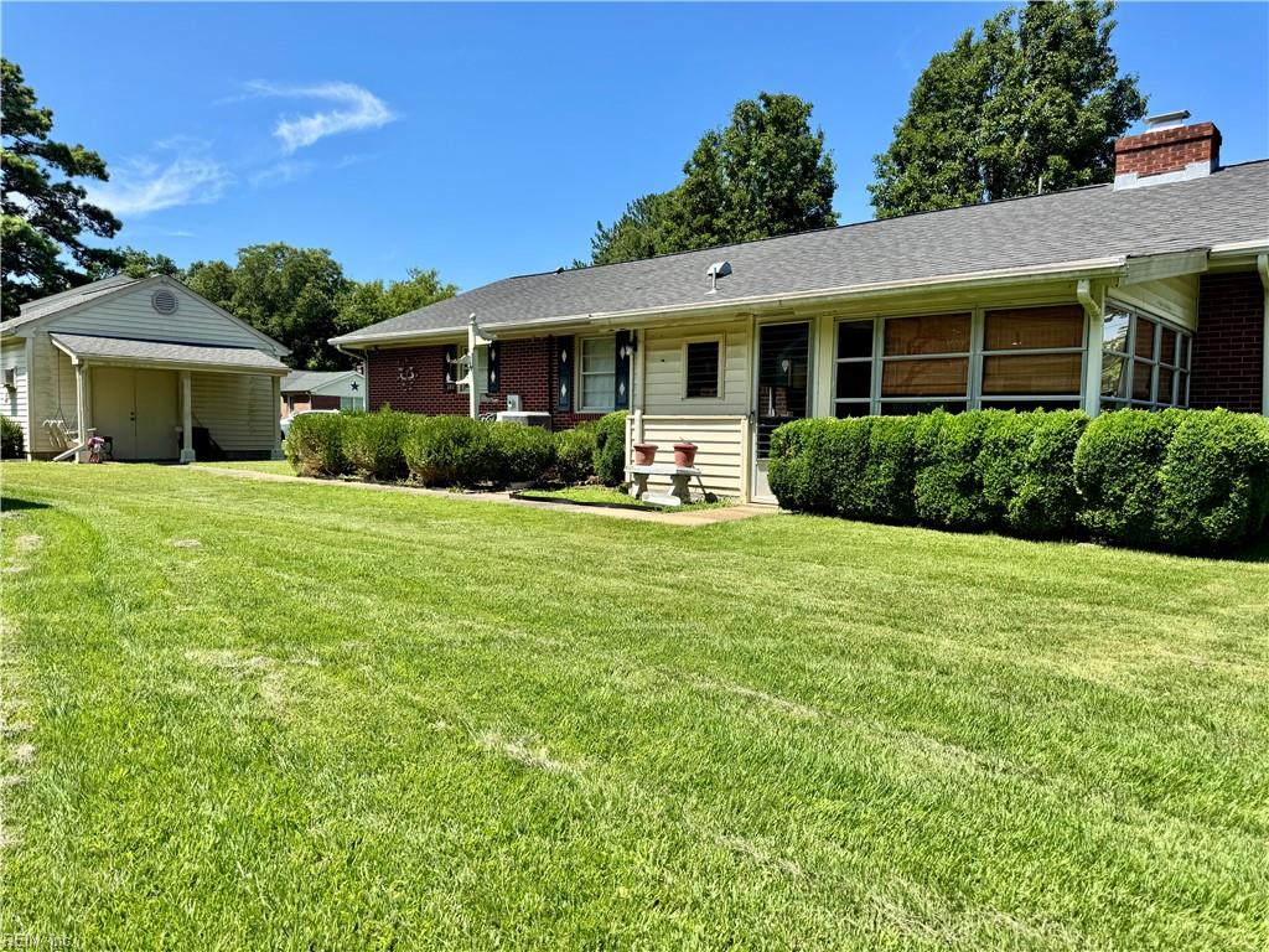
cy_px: 476
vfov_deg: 56.8
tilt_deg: -1.6
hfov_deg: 71.6
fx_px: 880
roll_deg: -1.3
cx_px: 634
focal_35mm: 24
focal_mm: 6.76
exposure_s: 1/3096
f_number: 1.78
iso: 80
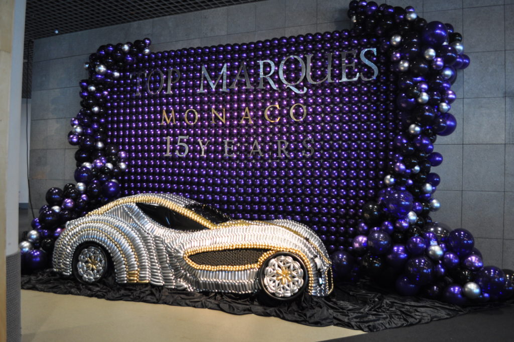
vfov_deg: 47.8
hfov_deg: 67.4
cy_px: 171
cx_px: 257
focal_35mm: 27
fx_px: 385
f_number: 4
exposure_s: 1/60
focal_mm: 18
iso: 400
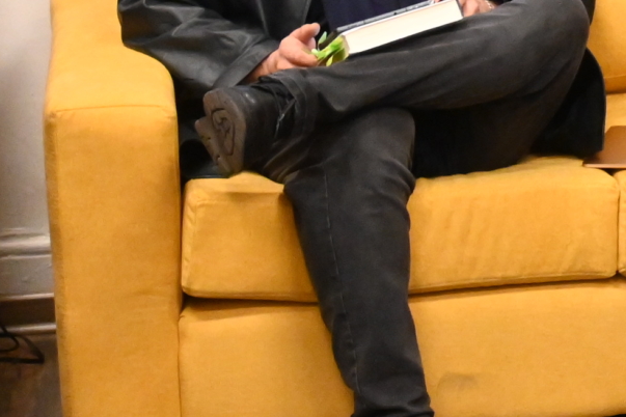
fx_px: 2767
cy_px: -113
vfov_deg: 8.5
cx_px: 1315
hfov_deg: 11.4
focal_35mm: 159
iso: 3200
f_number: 4.2
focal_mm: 25
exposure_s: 1/80
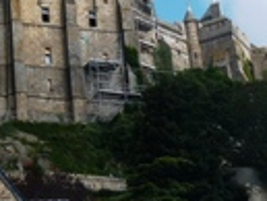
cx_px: -130
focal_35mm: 152
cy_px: -41
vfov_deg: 9.6
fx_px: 1173
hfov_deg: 12.4
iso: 80
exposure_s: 1/200
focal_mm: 8.7
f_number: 5.6
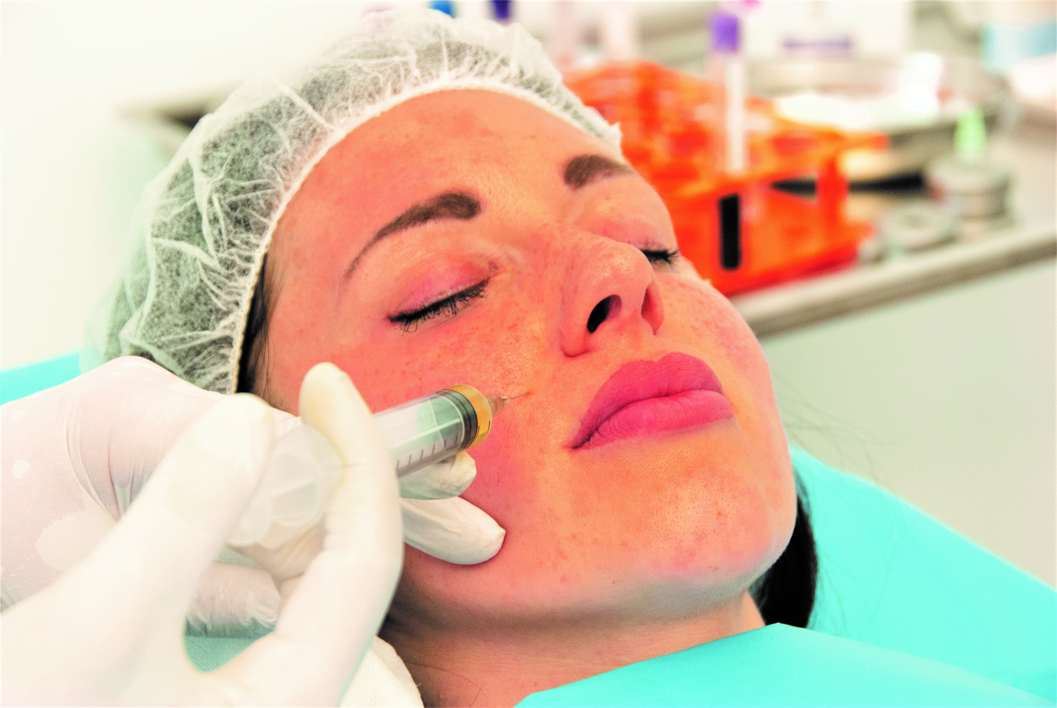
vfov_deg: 12.2
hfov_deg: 18.2
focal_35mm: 112
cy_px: 354
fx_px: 3307
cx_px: 528
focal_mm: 75
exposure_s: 1/60
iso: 400
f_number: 7.1
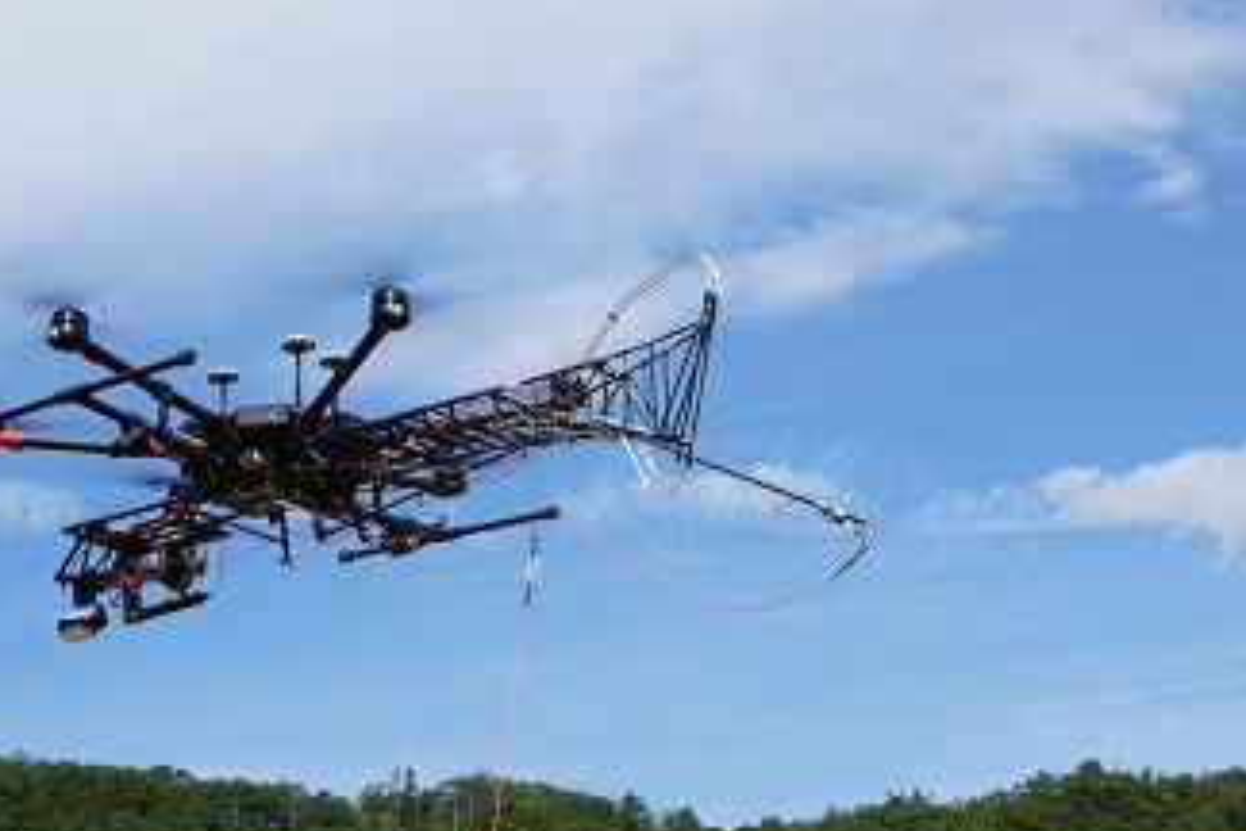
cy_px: 304
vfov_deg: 18.2
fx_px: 2593
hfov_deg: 27.0
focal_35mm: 75
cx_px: 685
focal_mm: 27
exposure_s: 1/160
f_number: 11
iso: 100
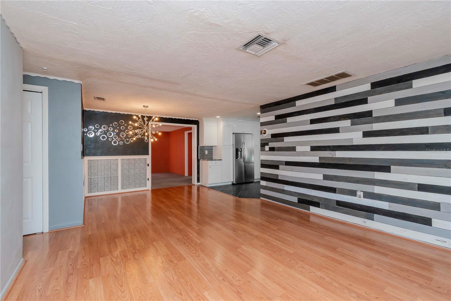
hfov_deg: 100.4
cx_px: 226
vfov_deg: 77.3
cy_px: 150
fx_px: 188
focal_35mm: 15
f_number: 8
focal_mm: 10
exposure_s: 1/100
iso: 500
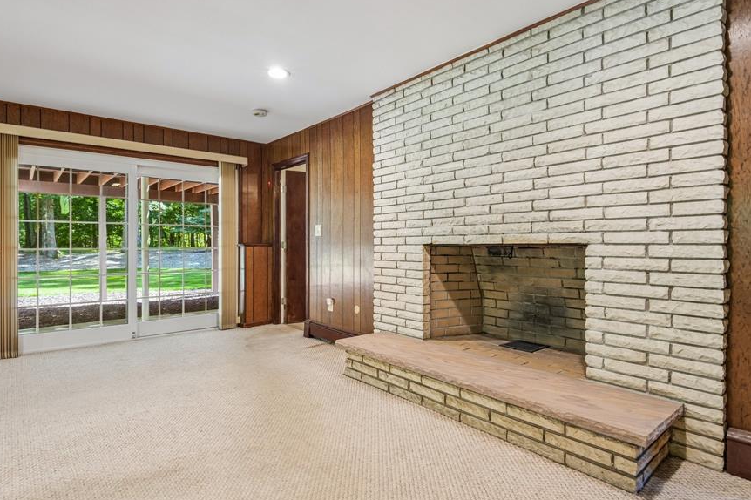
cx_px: 365
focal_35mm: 19
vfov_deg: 64.5
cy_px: 245
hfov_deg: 86.9
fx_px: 396
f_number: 8
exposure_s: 1/3.33
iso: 400
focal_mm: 16
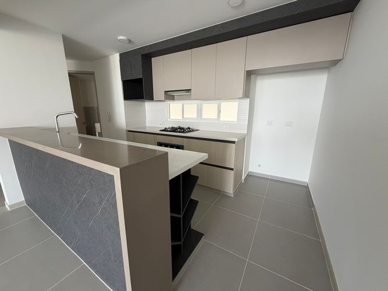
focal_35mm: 14
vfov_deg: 85.7
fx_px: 157
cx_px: 194
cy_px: 146
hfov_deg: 102.1
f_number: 2.2
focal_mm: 2.22
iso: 200
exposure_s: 1/121
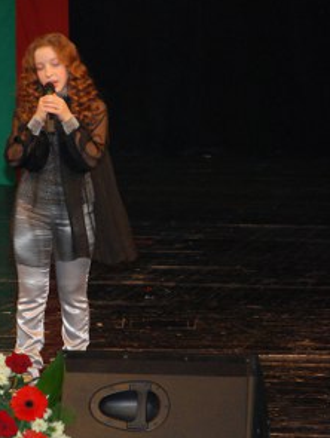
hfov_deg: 4.8
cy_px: 193
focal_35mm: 308
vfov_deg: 6.4
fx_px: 3906
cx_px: 74
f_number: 7.1
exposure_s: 1/60
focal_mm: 105
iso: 800
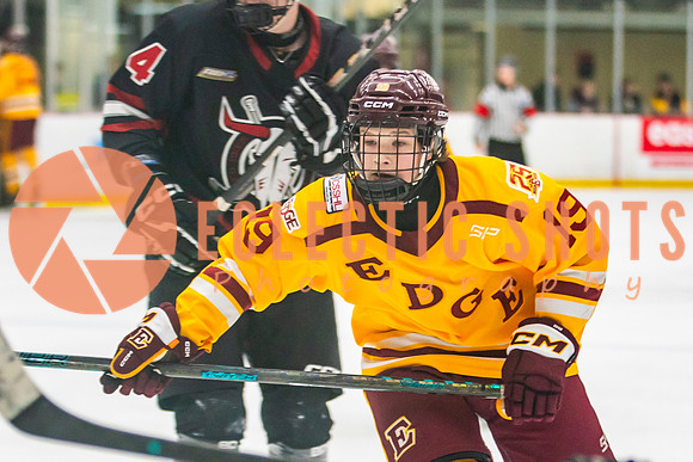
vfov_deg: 6.6
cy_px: 323
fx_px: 4031
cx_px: 492
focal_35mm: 209
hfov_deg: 9.8
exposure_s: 1/640
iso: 1250
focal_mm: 90
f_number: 2.8
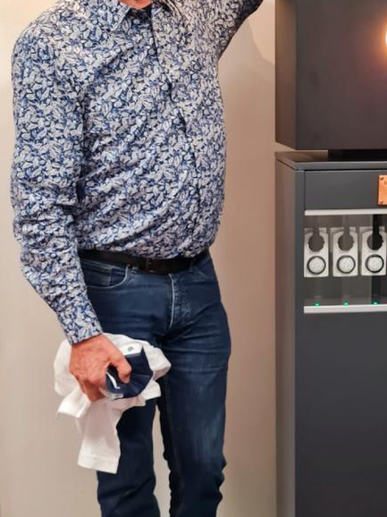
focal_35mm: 54
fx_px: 806
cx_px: 294
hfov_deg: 26.6
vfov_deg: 35.5
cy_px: 290
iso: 400
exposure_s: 1/50
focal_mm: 5.4
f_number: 1.8
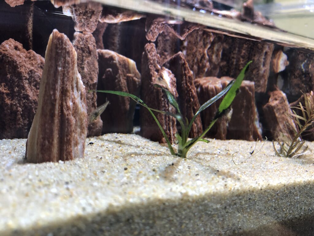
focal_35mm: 28
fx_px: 254
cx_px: 157
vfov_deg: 49.7
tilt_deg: -11.3
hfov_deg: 63.4
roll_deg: -5.7
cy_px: 118
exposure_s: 1/30
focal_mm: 4
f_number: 1.8
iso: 32
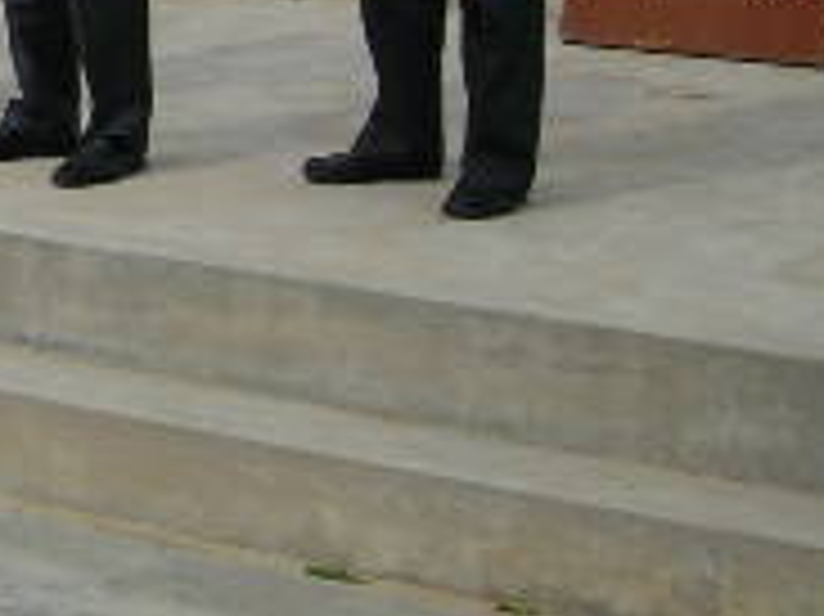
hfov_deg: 14.1
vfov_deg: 10.8
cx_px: -338
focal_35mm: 133
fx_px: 3164
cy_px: -243
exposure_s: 1/195
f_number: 6.4
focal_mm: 6.3
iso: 50
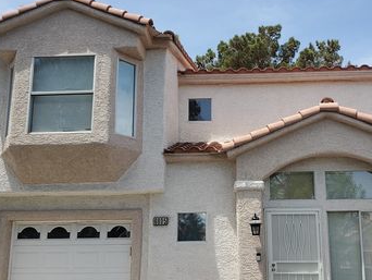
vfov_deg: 37.3
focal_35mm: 38
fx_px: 409
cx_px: 226
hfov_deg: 48.6
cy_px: 188
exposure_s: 1/1093
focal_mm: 4.3
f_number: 2.4
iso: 50
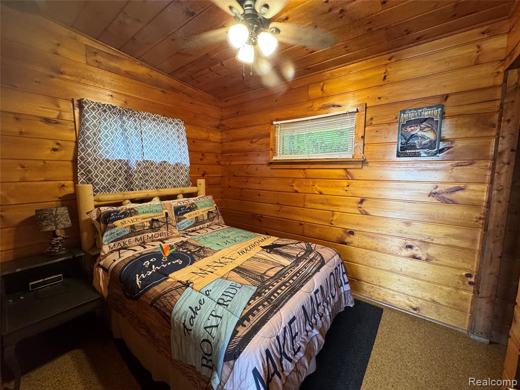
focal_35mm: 14
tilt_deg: -8.4
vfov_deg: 85.7
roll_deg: -1.1
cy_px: 195
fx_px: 210
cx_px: 260
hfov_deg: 102.1
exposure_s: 1/60
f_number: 2.2
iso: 400
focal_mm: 2.22
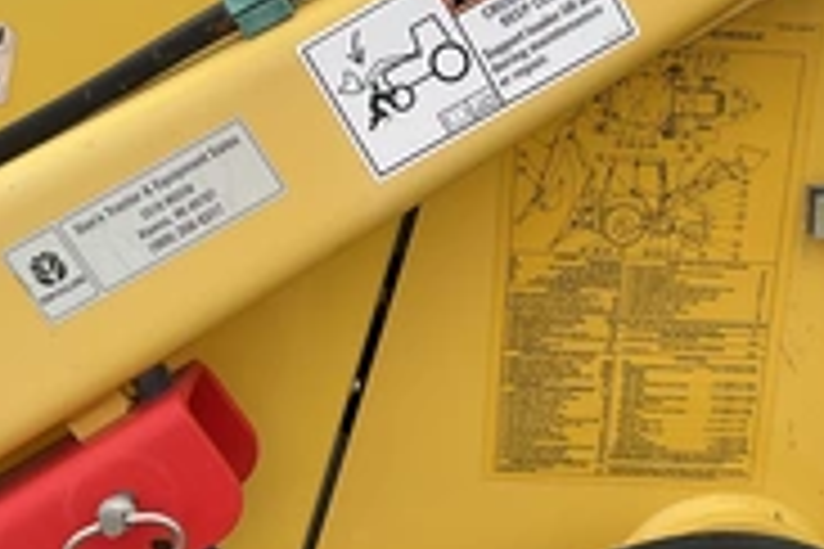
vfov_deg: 20.6
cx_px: 495
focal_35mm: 66
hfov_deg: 30.4
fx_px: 1511
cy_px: 284
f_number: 1.8
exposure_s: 1/351
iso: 25
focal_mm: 3
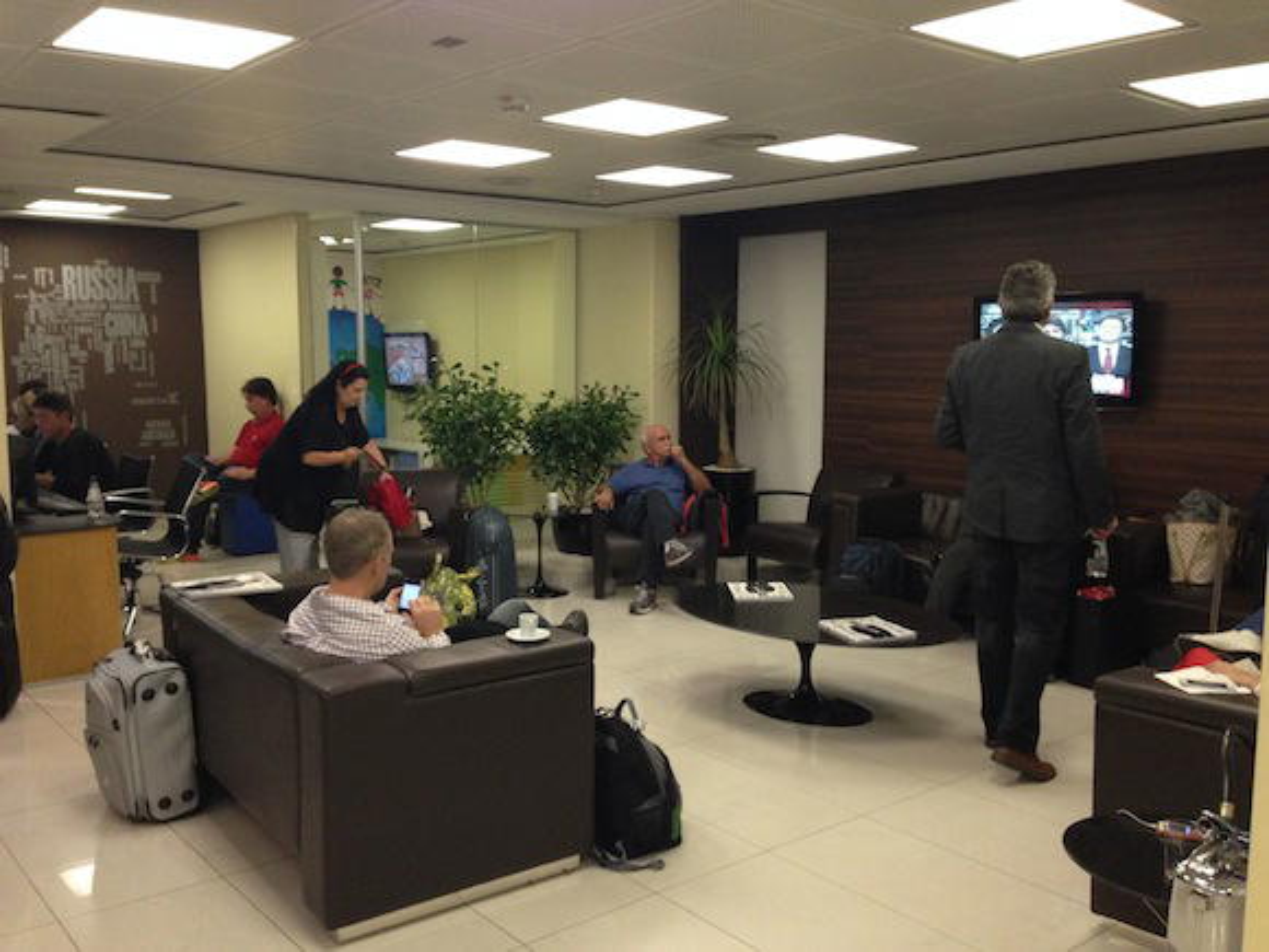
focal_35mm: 33
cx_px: 634
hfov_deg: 55.4
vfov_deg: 42.9
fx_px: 1210
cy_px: 476
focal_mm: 4.12
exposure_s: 1/20
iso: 250
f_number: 2.4
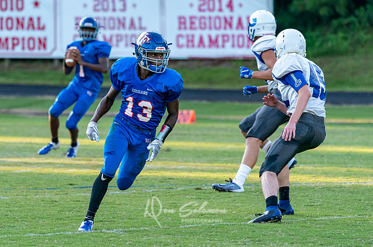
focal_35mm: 379
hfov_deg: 5.4
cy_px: 114
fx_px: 3919
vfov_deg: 3.6
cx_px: 117
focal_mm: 271
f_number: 5.6
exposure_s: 1/1000
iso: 2500
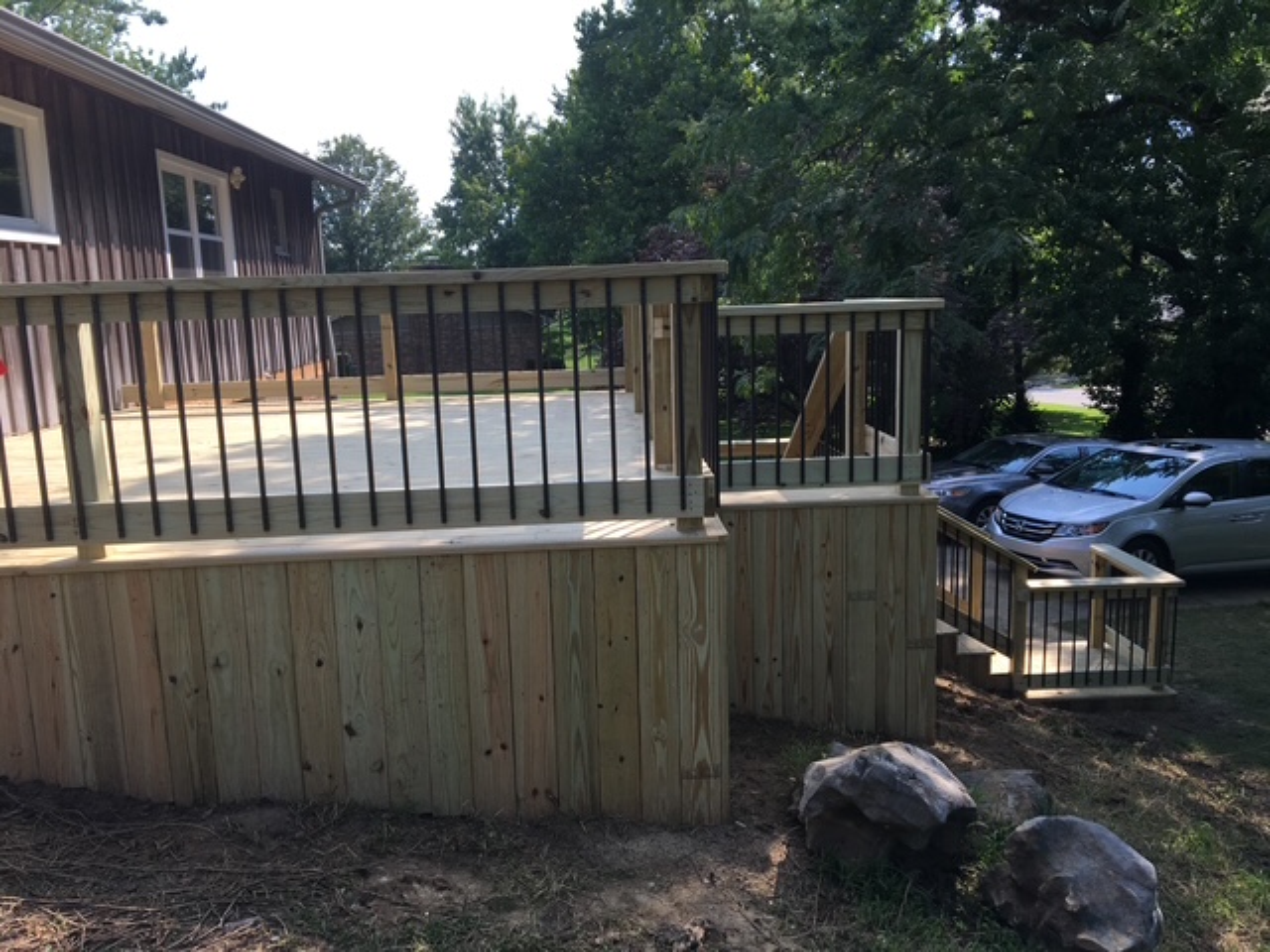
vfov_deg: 48.2
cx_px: 635
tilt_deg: -8.1
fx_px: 1064
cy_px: 476
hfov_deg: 61.7
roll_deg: +2.2
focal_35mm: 29
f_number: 2.2
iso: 25
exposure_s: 1/641
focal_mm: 4.15
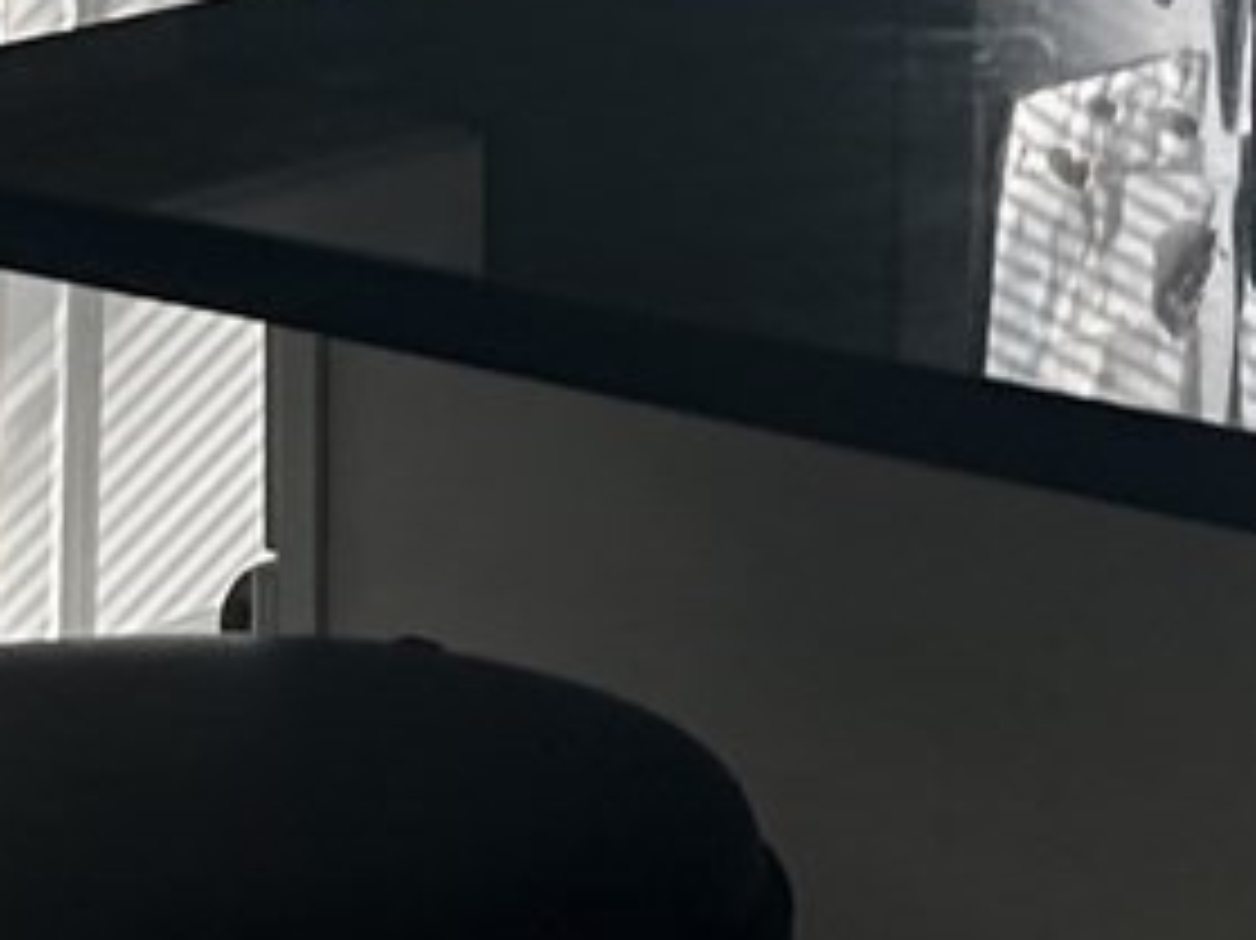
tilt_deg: -2.5
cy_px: -1214
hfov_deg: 10.3
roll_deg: -0.8
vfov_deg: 7.3
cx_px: 1251
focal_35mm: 191
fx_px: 6927
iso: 50
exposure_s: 1/330
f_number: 1.5
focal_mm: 5.7
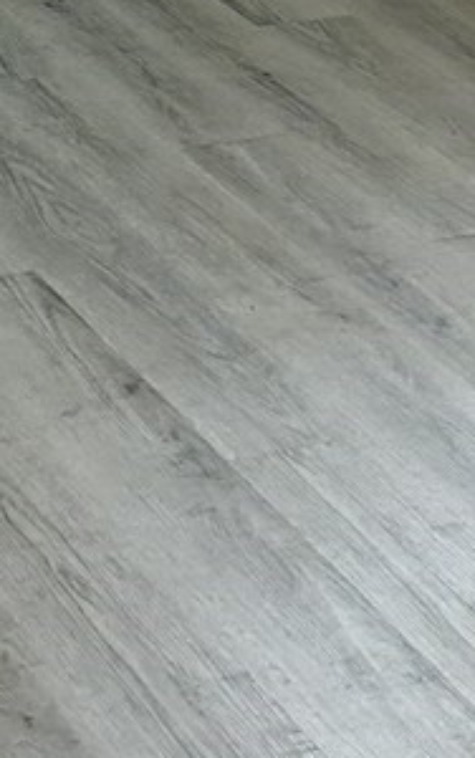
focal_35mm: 141
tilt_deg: -11.3
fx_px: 2915
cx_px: 78
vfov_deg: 13.8
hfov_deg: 9.3
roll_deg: -2.4
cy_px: -430
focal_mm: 5.7
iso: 50
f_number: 1.5
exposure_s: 1/120
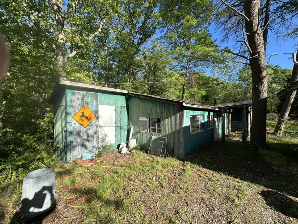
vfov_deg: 85.7
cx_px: 149
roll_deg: +0.1
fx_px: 121
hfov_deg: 102.1
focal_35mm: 14
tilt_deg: +0.6
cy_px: 112
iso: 40
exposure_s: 1/947
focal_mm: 2.22
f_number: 2.2
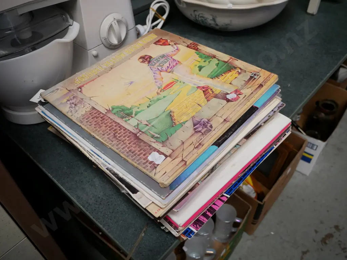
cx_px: 174
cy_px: 130
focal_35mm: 30
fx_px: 301
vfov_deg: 46.8
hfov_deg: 60.0
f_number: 4
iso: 1250
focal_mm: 15
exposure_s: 1/60
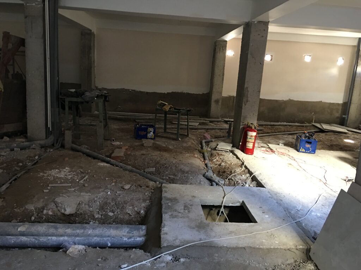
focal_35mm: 29
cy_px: 135
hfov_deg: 61.7
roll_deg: -3.4
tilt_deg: -11.3
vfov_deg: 48.2
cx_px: 180
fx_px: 302
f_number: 2.2
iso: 100
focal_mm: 4.15
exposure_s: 1/10
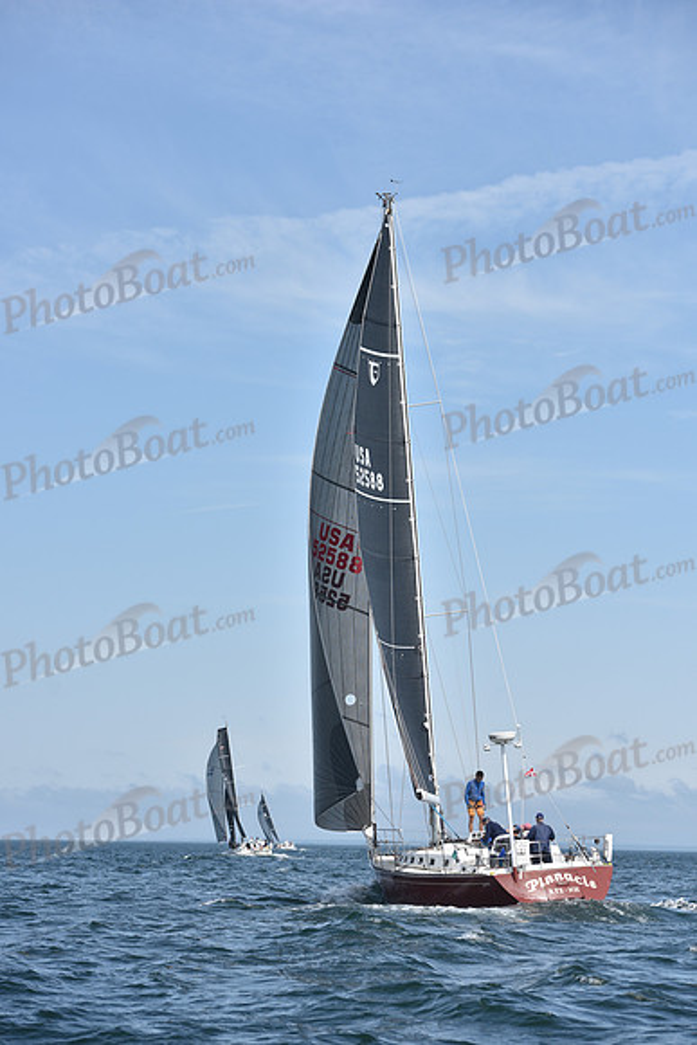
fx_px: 2757
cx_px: 348
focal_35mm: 95
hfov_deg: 14.4
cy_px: 522
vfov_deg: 21.5
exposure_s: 1/2000
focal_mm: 95
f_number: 5.6
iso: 200
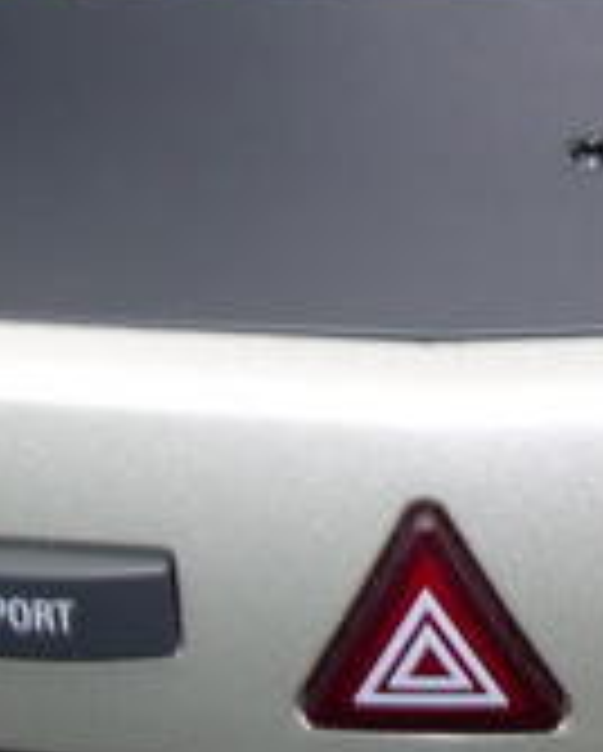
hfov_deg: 13.3
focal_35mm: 115
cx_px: 594
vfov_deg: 16.6
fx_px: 2561
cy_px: 171
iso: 50
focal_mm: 6.7
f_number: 2.8
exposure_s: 1/30
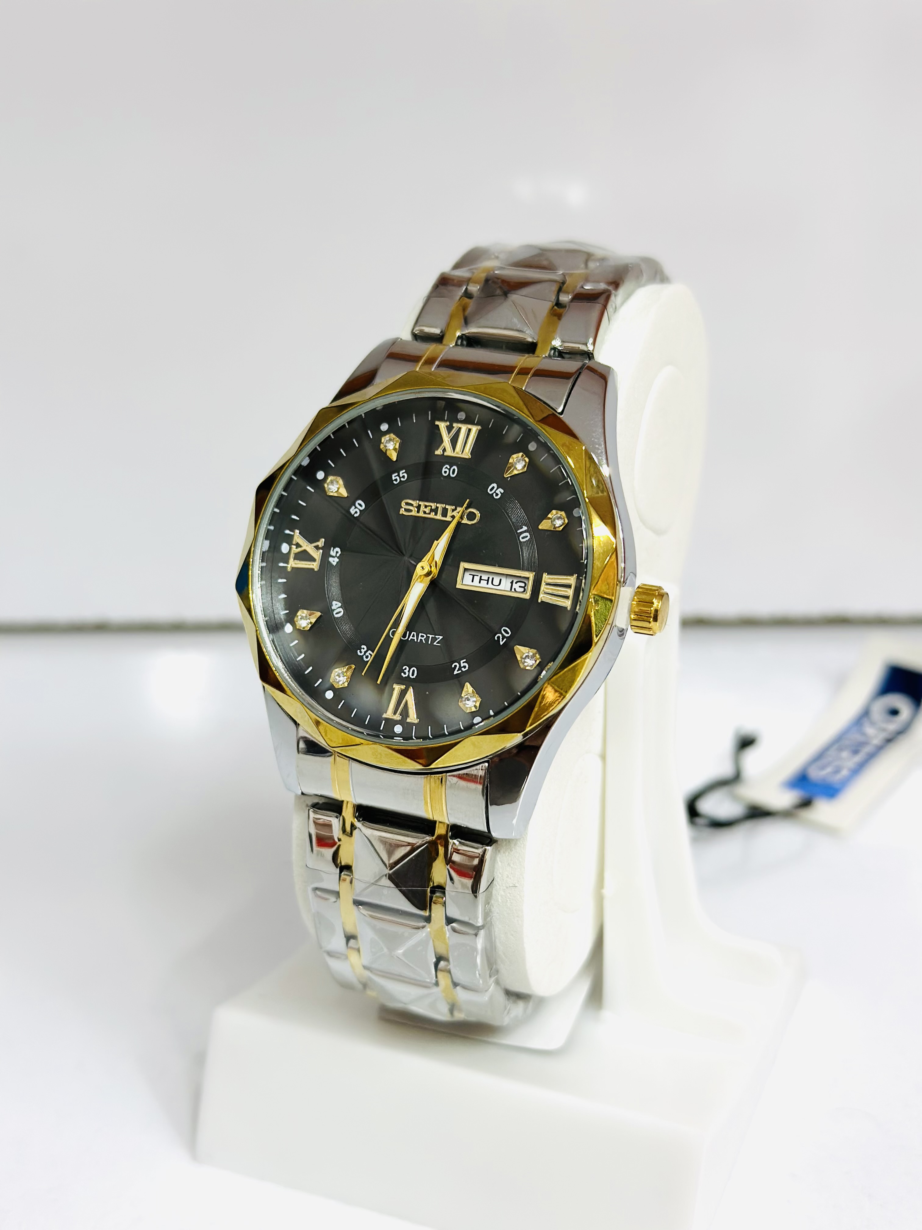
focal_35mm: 48
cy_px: 615
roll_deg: +0.6
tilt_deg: -21.5
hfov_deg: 30.3
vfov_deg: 39.7
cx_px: 461
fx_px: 1705
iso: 80
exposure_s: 1/202
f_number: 1.78
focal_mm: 6.86
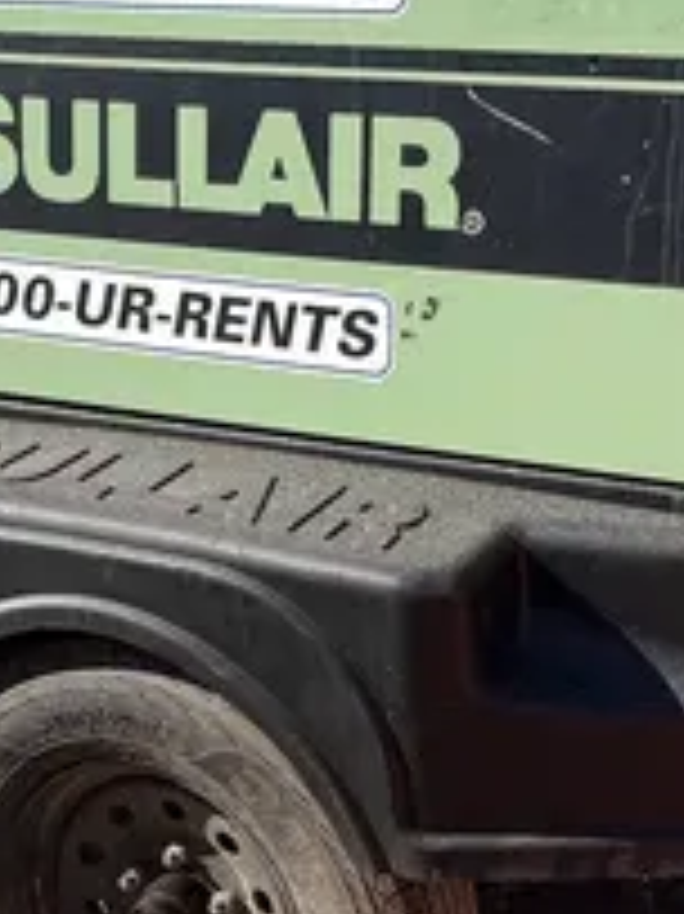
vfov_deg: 20.9
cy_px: 475
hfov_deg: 15.6
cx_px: 166
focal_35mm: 94
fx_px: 2479
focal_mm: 5.1
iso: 50
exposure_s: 1/2899
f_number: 1.6
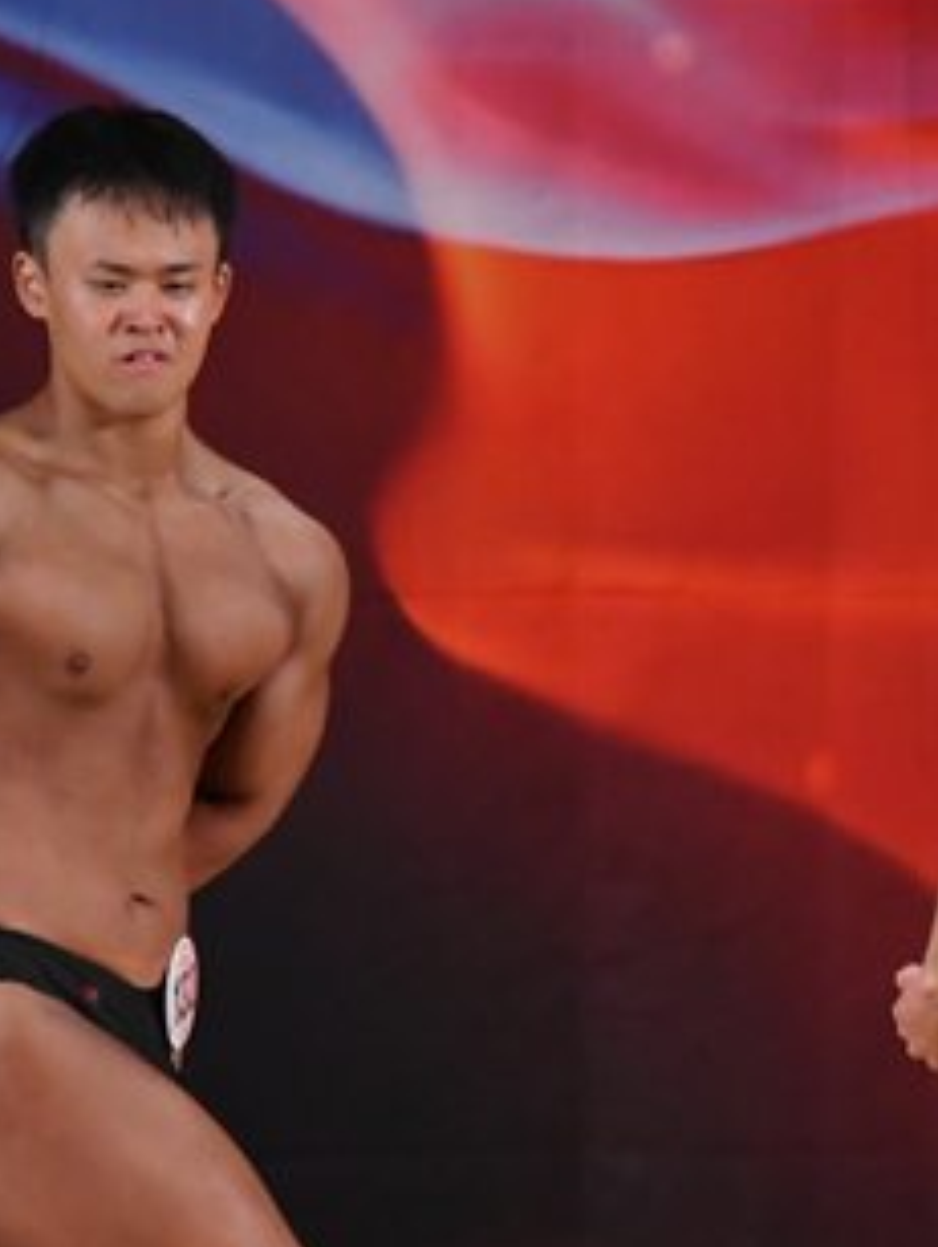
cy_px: 1007
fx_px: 22282
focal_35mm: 618
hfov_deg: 2.4
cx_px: 1541
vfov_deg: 3.2
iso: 3200
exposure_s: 1/400
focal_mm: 170
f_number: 5.6
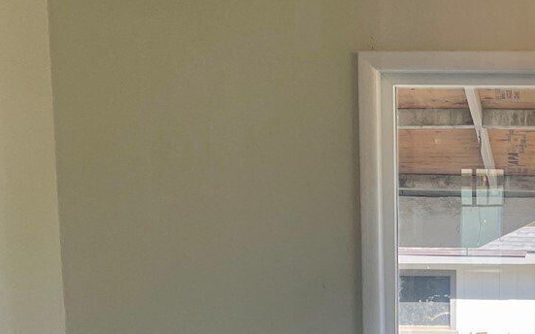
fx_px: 1166
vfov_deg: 15.8
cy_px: 383
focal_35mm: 80
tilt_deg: -6.7
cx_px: 509
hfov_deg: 24.9
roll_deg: +0.0
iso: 32
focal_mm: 4.2
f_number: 1.6
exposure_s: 1/252
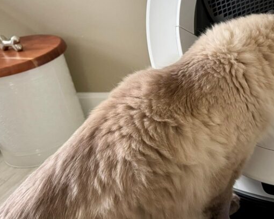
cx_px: 262
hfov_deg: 36.3
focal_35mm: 47
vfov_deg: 32.0
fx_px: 381
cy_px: 83
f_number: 1.78
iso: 800
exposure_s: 1/60
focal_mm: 6.76
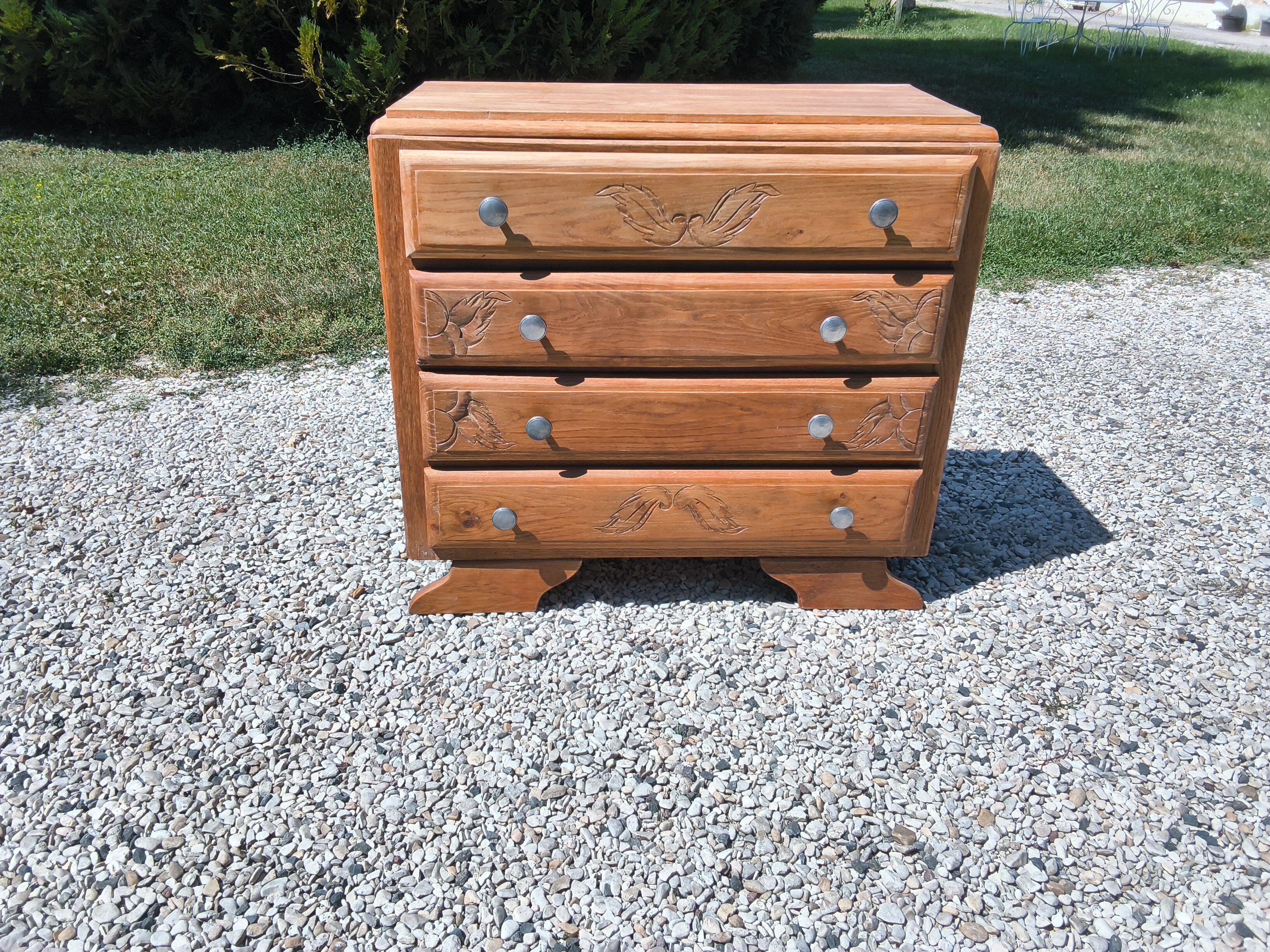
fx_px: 991
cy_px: 476
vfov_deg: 51.4
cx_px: 635
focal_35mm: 27
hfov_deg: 65.3
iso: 32
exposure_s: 1/1630
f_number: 2
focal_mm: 2.87
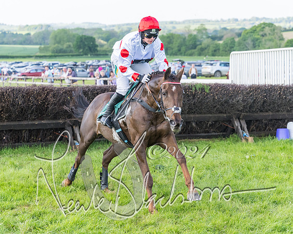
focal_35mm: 102
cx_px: 144
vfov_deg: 15.1
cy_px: 126
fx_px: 881
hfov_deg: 18.9
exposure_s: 1/2500
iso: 800
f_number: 4
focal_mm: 70
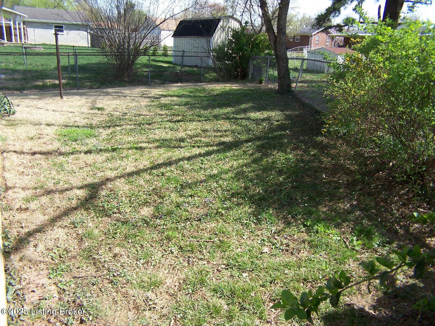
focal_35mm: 38
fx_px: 478
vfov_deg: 37.7
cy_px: 163
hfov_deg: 49.0
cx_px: 218
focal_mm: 6.3
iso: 80
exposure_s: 1/500
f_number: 2.8
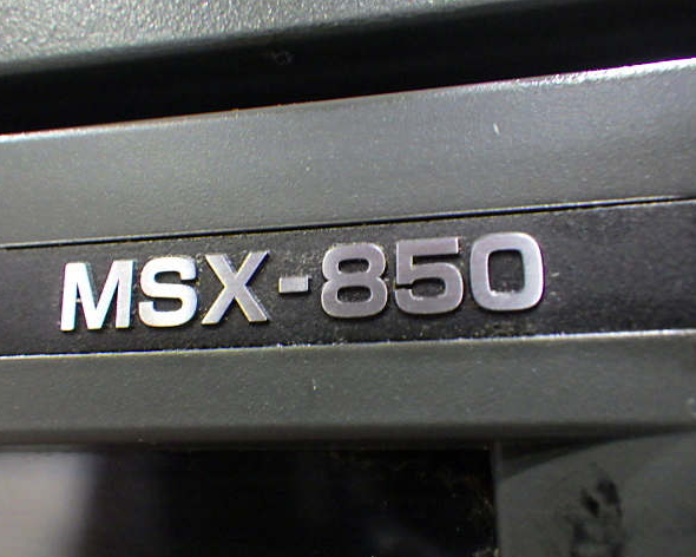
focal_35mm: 36
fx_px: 742
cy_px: 282
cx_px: 323
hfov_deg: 50.2
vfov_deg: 41.2
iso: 1600
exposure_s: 1/20
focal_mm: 6.1
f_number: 3.8
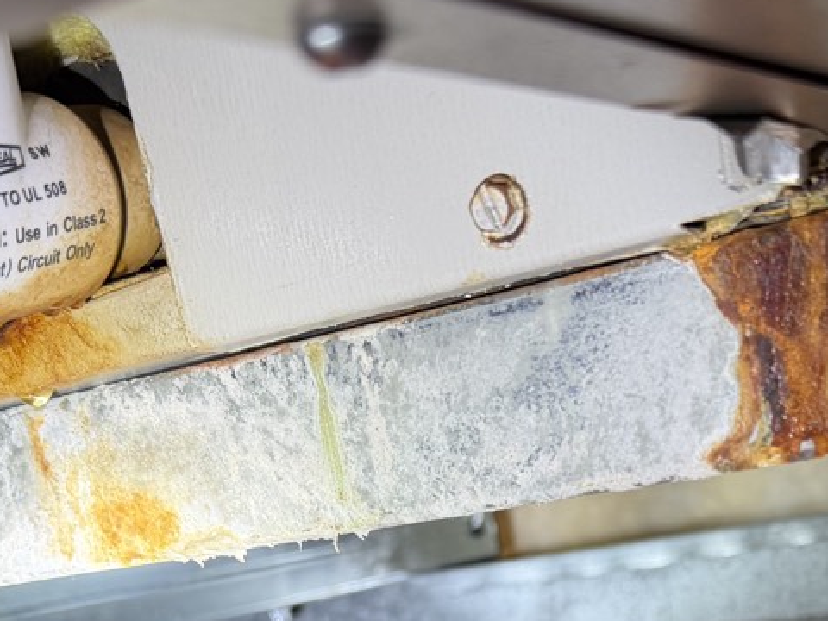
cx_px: 562
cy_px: 687
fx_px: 1674
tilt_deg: -6.9
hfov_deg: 27.6
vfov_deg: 20.1
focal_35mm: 70
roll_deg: +8.5
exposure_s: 1/176
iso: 64
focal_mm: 6.76
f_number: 1.78
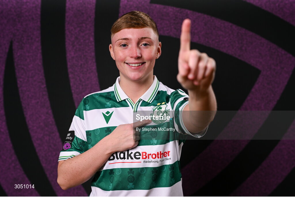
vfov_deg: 27.0
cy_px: 98
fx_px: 410
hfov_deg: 39.6
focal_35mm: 50
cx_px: 148
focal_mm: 50
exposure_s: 1/500
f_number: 3.2
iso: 320
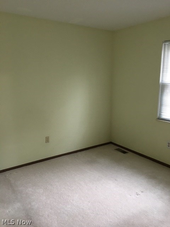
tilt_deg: -10.4
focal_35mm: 29
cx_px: 85
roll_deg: +0.3
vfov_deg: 61.7
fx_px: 190
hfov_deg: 48.2
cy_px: 114
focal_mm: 4.15
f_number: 2.2
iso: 100
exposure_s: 1/15
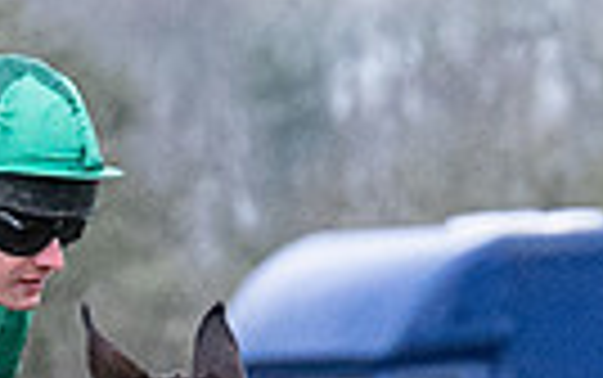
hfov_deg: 1.9
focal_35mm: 1098
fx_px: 18059
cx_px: 580
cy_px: 1032
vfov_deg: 1.2
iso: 1600
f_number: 4
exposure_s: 1/1000
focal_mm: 110
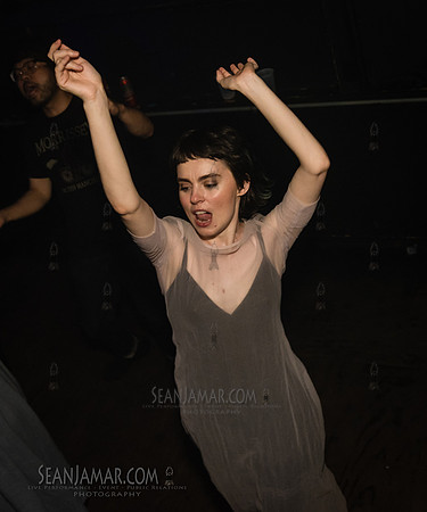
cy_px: 229
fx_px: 758
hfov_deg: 31.4
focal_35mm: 49
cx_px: 248
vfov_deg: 37.3
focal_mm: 32
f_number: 3.5
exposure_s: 1/250
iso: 2000
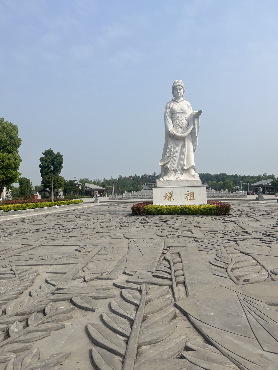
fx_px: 278
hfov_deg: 53.1
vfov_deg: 67.3
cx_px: 139
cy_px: 185
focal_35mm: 26
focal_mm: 5.1
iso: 50
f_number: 1.6
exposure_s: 1/6173
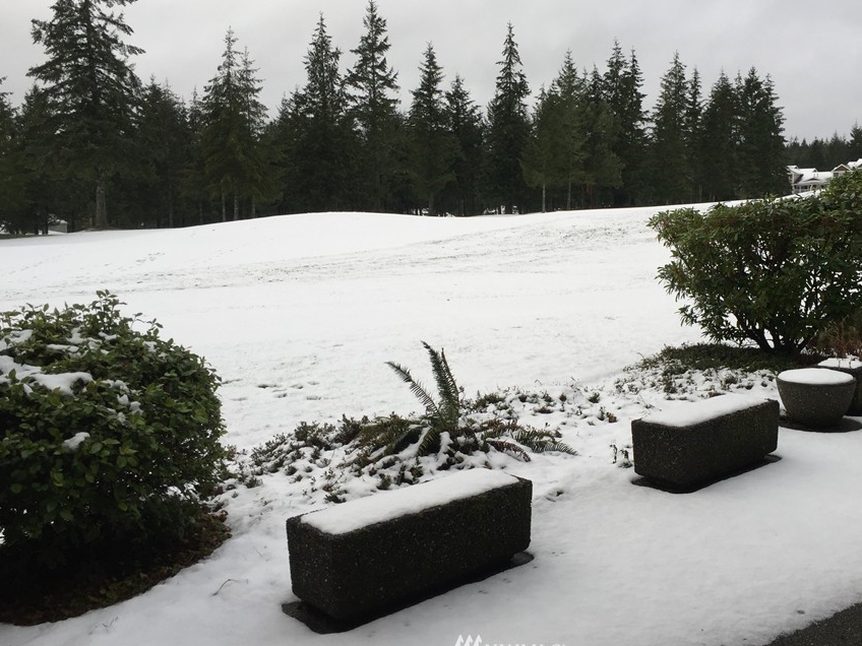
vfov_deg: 40.7
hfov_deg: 52.3
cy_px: 296
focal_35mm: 35
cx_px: 508
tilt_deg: -5.5
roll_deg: +0.7
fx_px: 872
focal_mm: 4.15
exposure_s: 1/218
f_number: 2.2
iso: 32
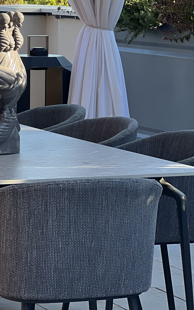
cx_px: -55
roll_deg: +0.7
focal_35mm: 177
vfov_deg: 11.8
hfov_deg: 7.3
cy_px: 77
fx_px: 1497
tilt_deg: -3.3
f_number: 2.8
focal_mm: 9
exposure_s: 1/166
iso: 40
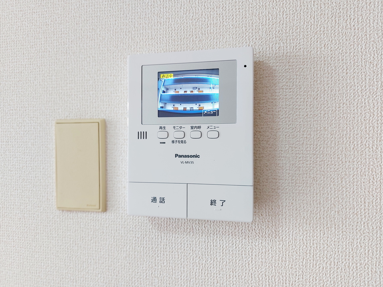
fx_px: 266
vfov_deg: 56.8
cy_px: 144
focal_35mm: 24
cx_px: 192
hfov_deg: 71.6
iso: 25
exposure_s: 1/24
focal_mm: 5.23
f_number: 1.8
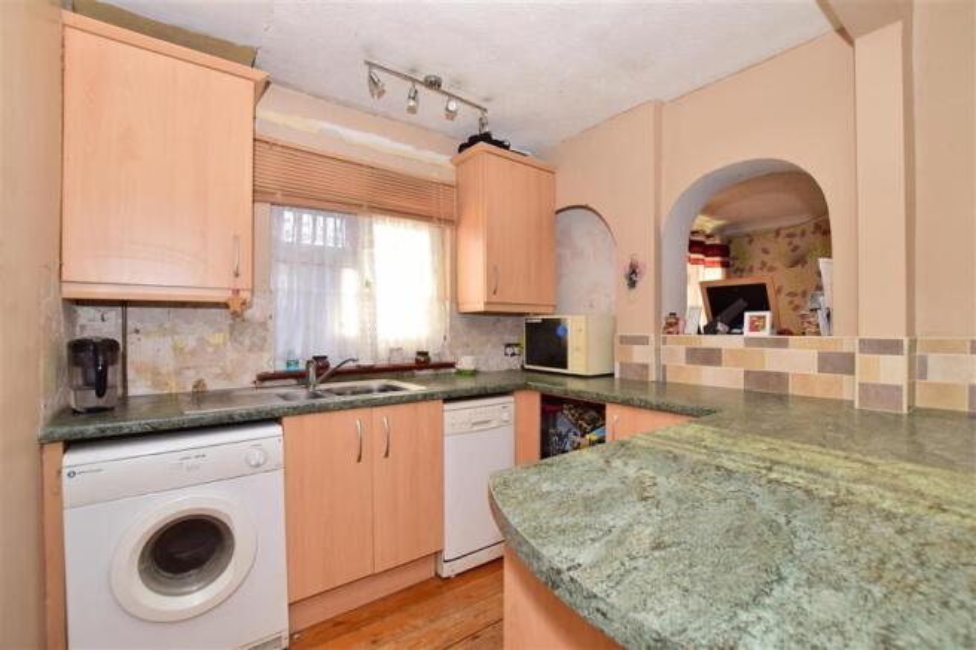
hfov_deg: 100.4
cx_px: 488
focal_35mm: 15
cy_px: 325
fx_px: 407
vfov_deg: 77.3
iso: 400
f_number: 7.1
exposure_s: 1/200
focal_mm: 10
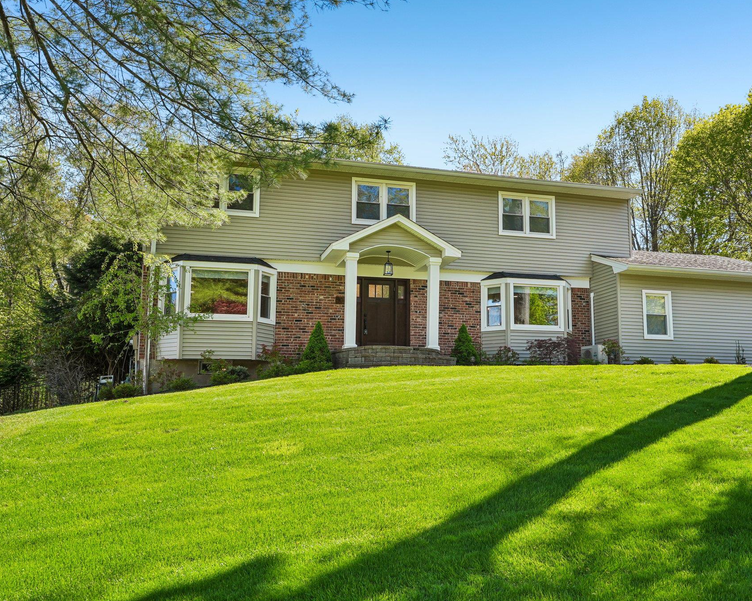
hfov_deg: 53.2
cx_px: 439
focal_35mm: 34
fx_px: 747
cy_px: 300
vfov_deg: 43.9
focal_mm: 29.5
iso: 100
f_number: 8
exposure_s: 1/100
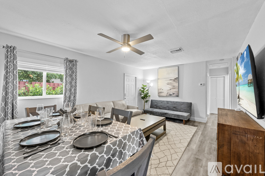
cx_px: 132
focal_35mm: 14
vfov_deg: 81.2
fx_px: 103
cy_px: 88
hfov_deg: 104.3
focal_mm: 14
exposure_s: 1/3
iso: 500
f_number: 8
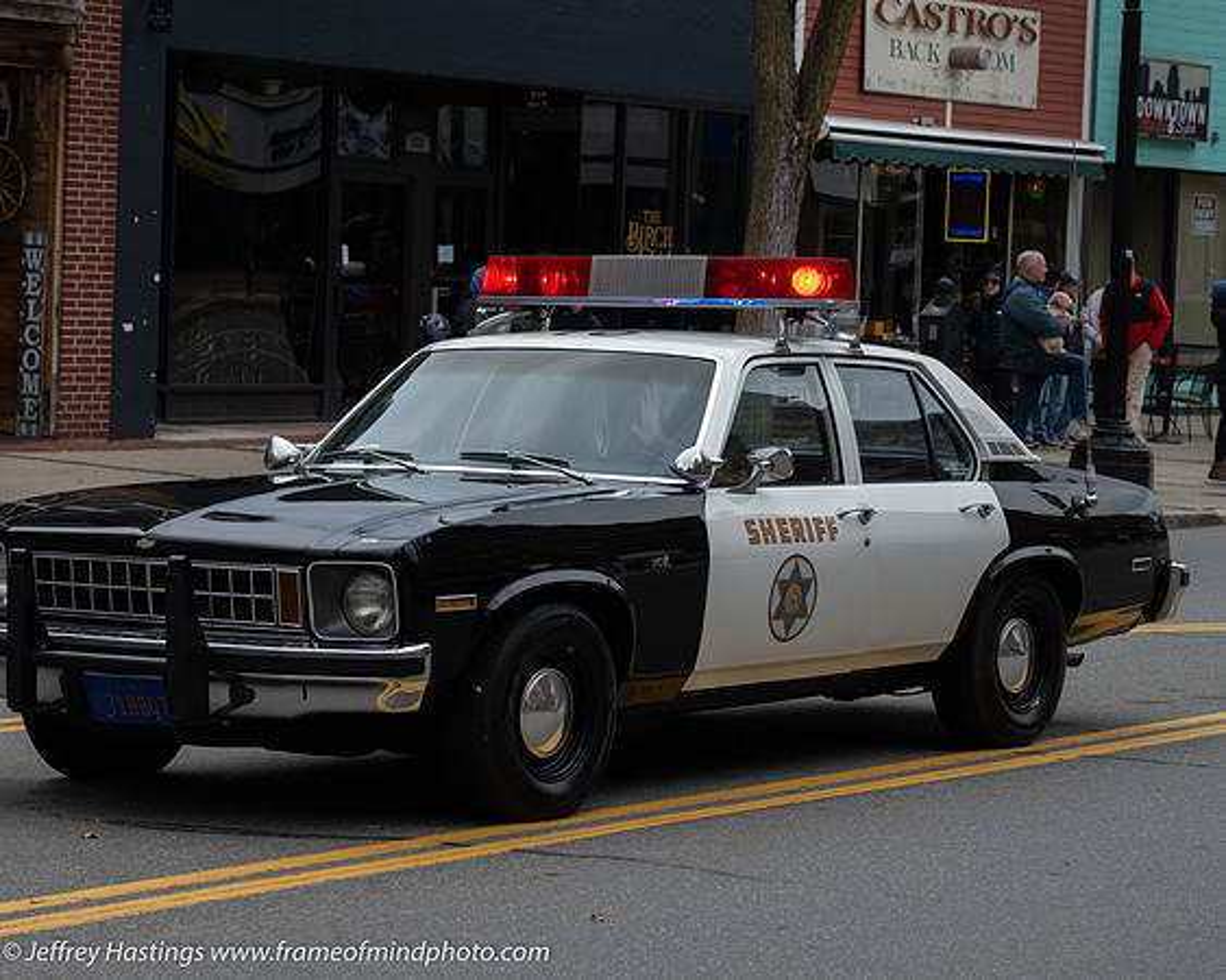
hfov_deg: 17.3
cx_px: 627
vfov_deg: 13.9
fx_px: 4033
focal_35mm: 111
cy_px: 525
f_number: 8
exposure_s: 1/500
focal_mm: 83
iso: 1000
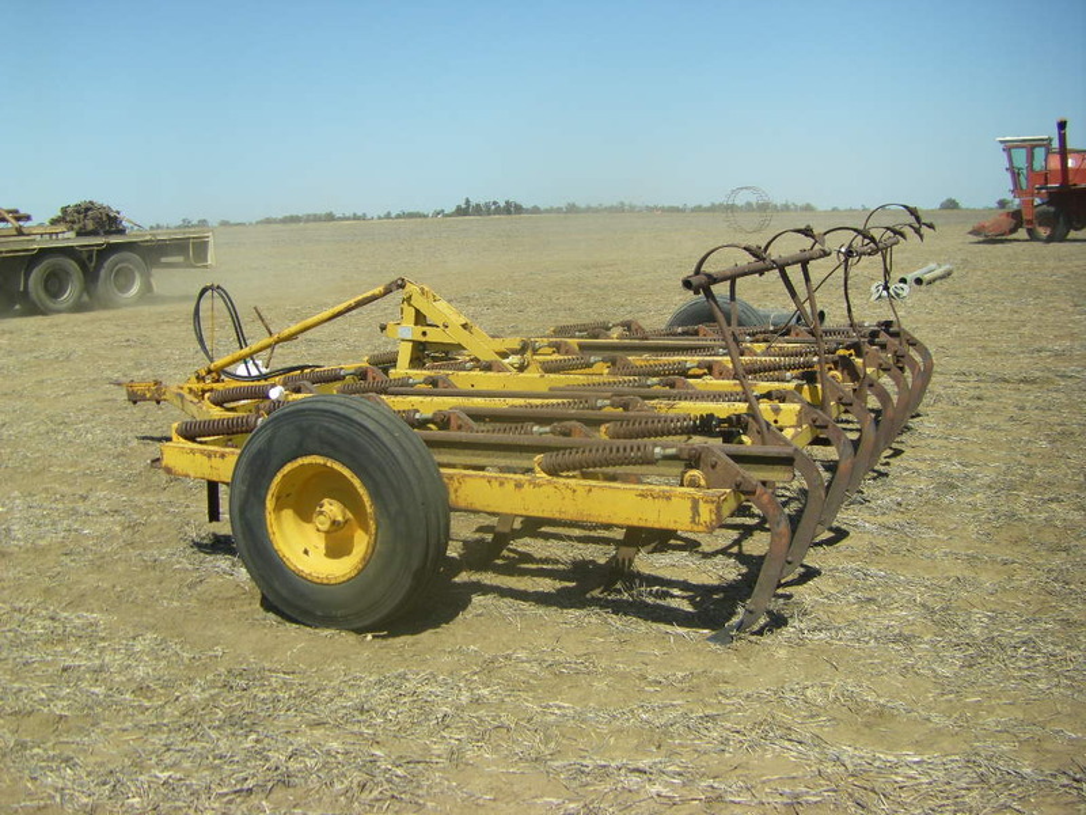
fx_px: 1192
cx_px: 543
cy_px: 408
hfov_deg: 49.0
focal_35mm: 38
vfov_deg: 37.7
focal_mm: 6.3
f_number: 7
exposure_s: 1/200
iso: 64
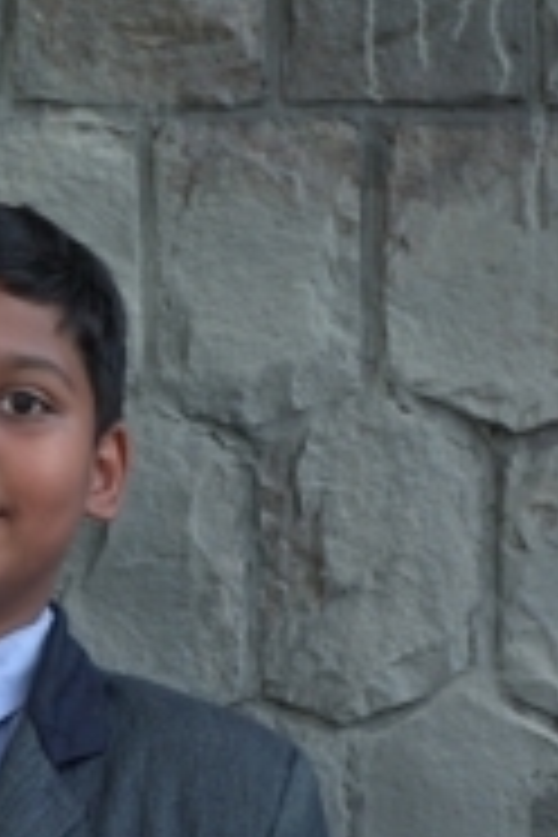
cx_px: -20
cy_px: 742
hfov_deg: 8.6
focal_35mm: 159
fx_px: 3696
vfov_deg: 12.8
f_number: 5.6
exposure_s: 1/125
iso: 160
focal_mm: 66
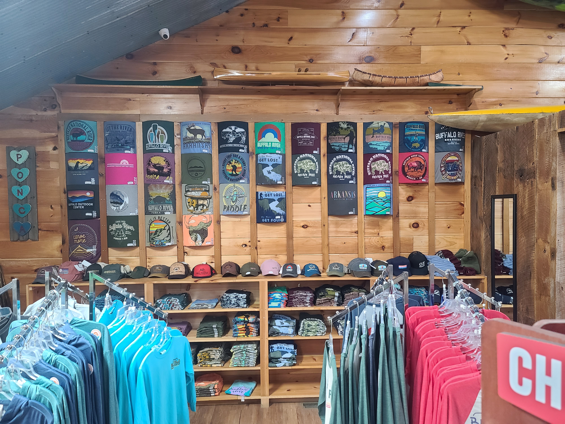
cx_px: 282
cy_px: 212
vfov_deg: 54.9
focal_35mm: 25
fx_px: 408
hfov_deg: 69.4
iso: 250
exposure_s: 1/39
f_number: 1.8
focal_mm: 7
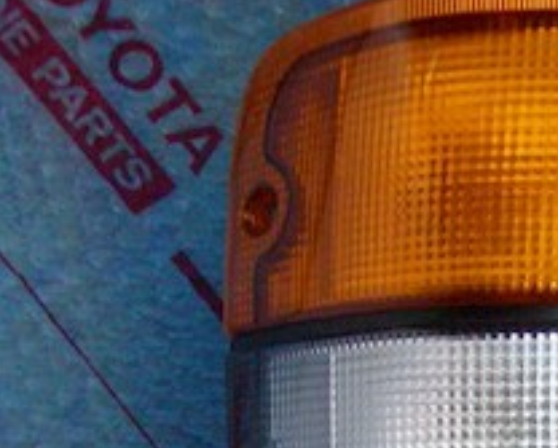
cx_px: 601
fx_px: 1885
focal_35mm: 114
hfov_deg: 16.4
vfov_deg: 13.1
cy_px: 579
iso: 400
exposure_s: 1/321
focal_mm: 6.3
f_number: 4
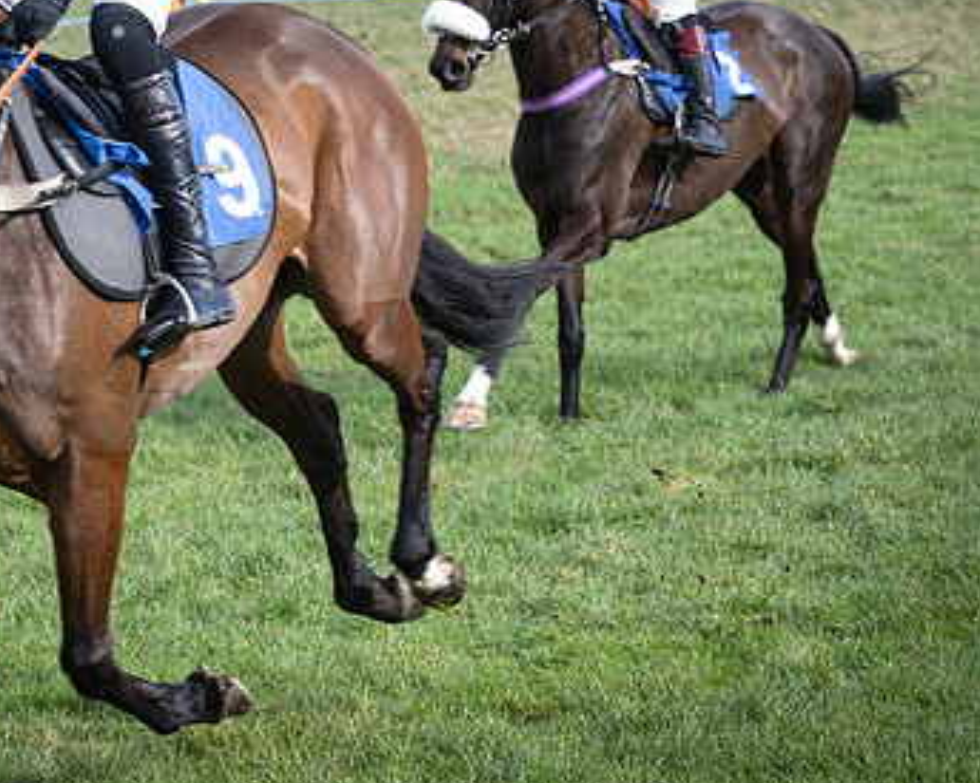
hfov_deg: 9.8
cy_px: 83
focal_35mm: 197
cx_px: 294
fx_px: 5712
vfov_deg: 7.8
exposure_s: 1/640
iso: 400
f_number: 5
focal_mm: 90
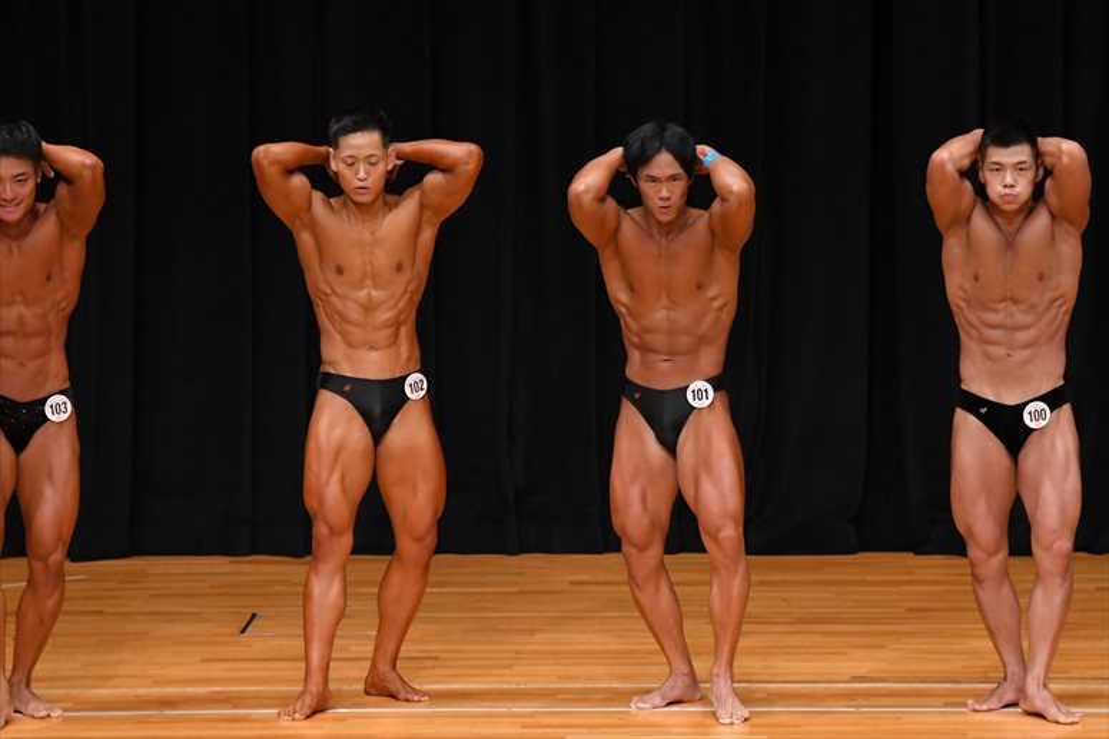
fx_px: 8314
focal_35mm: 270
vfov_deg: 5.1
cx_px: 554
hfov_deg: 7.6
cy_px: 370
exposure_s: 1/400
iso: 3200
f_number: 5.6
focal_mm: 180
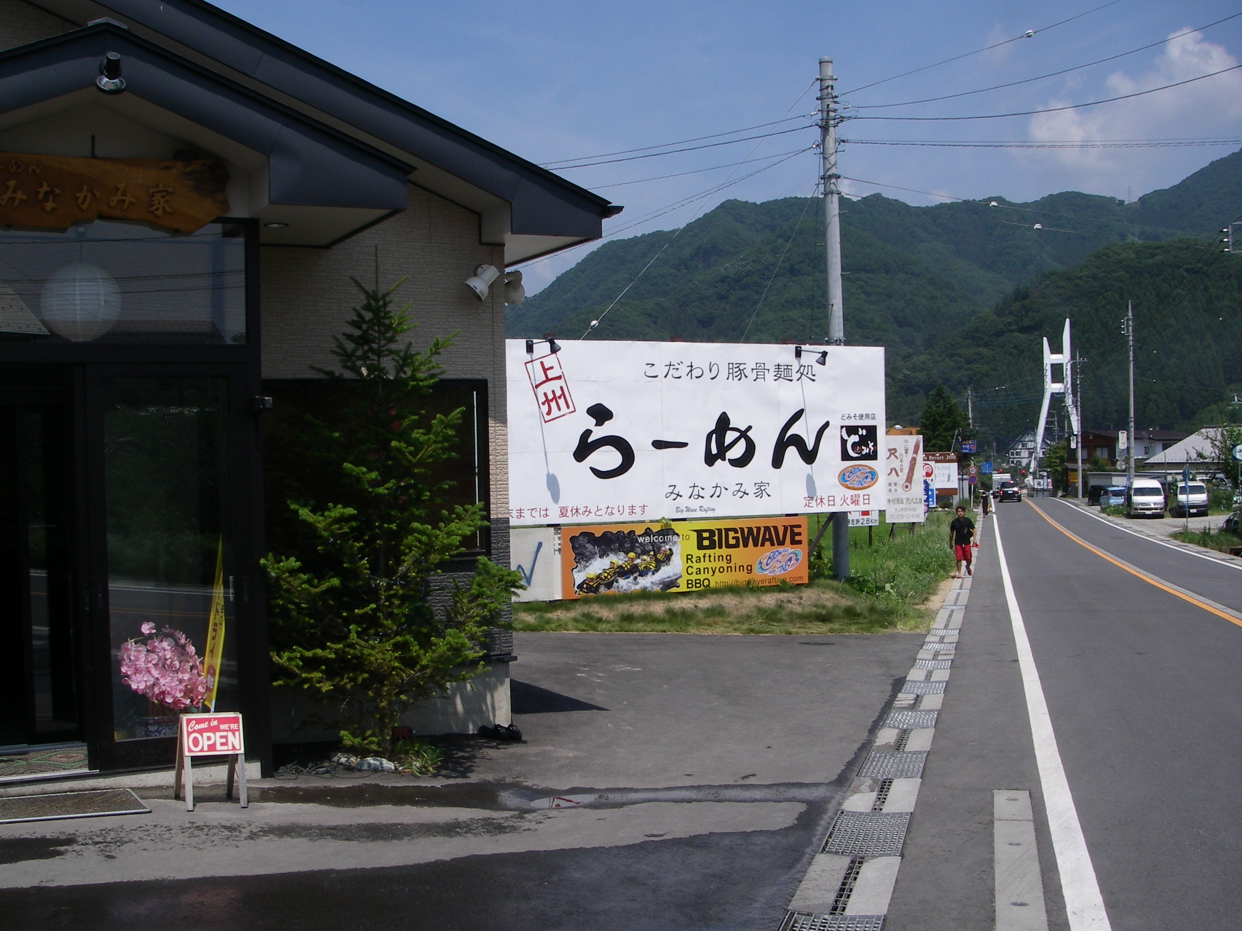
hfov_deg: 49.0
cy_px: 466
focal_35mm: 38
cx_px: 621
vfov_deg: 37.7
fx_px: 1363
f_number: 6.6
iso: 80
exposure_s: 1/400
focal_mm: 6.3
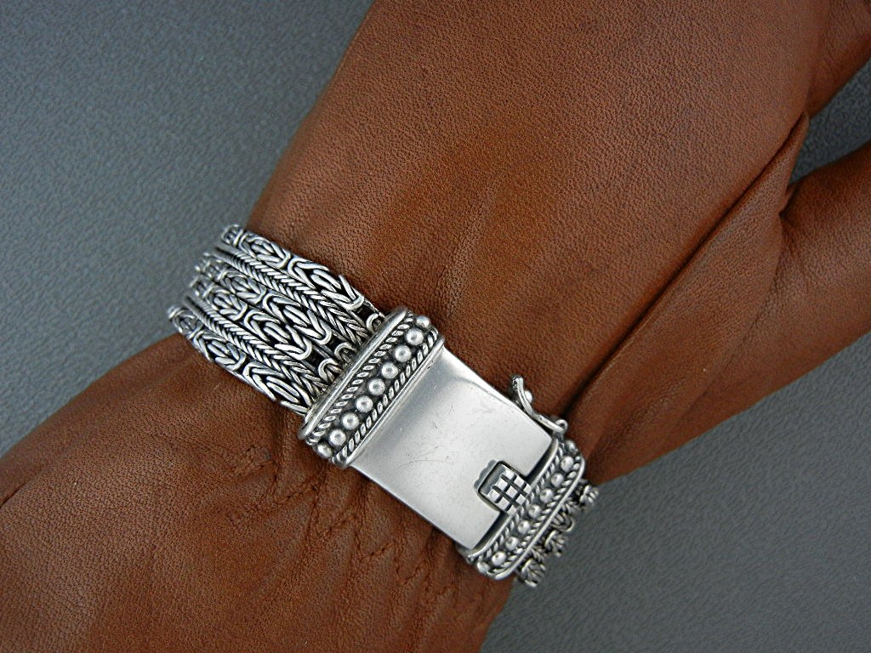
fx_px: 1308
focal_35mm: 52
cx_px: 436
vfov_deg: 28.0
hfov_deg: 36.8
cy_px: 326
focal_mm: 9.3
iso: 400
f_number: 3.9
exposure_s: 1/23
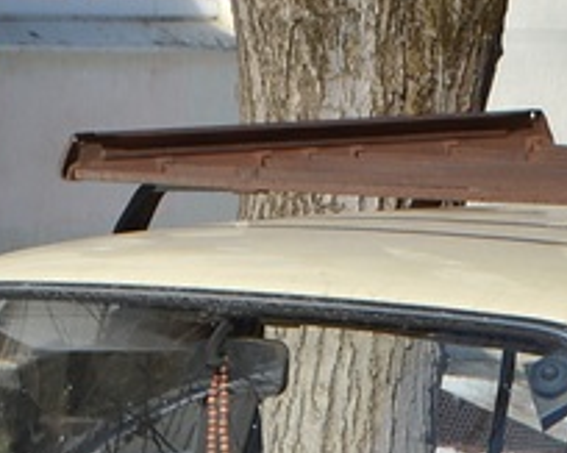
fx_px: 6122
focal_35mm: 365
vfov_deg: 4.2
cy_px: 563
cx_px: 395
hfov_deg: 5.3
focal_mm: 44
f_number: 9
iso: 100
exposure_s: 1/320
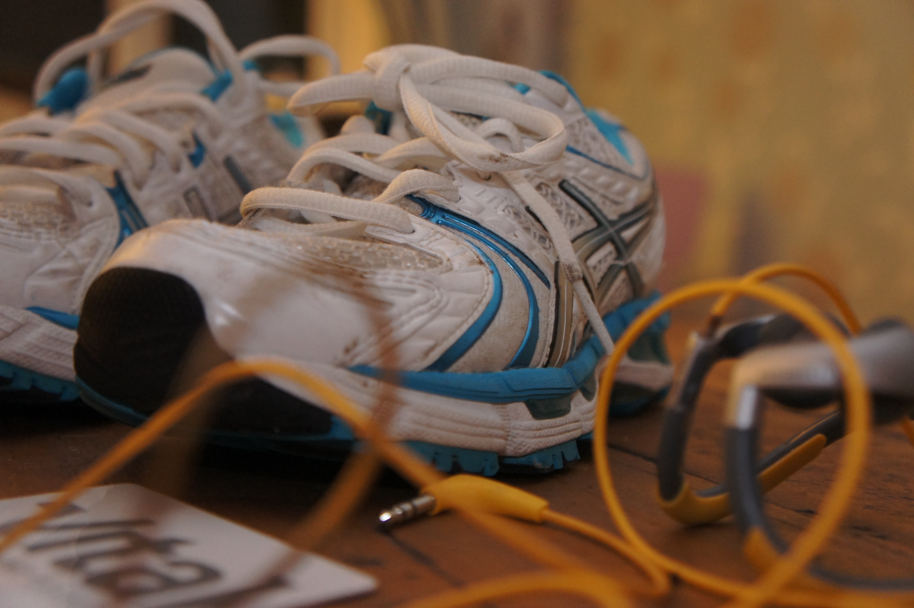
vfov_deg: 29.8
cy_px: 304
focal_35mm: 45
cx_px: 457
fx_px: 1142
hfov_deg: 43.6
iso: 1600
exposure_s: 1/8
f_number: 4.5
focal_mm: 30
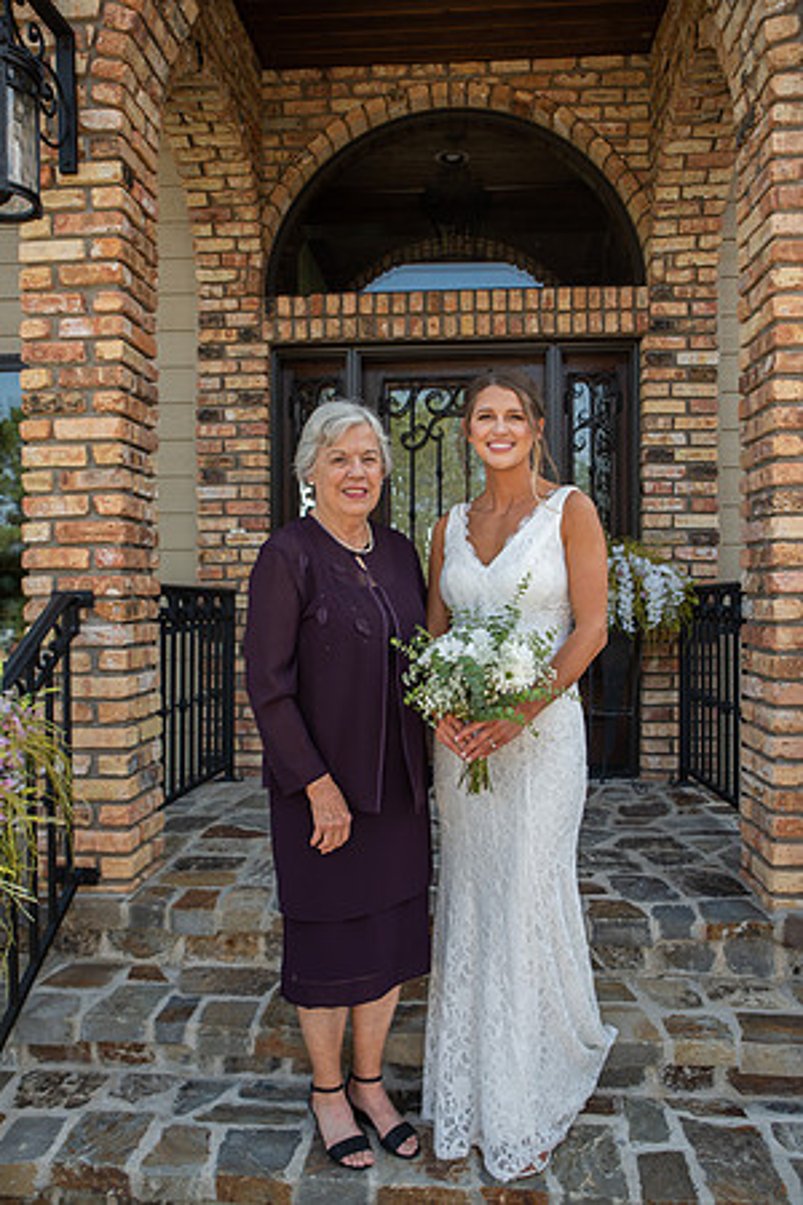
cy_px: 602
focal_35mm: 29
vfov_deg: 63.7
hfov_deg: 45.0
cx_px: 402
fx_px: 970
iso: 125
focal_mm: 29
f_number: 4.5
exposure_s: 1/160
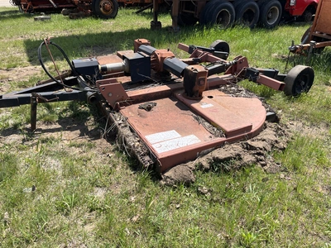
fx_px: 249
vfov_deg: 53.1
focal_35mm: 26
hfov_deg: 67.3
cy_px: 124
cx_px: 166
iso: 50
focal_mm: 5.1
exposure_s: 1/2222
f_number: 1.6
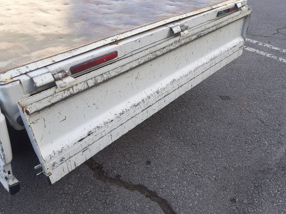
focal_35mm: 28
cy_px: 107
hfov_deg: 63.4
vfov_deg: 49.7
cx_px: 141
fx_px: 231
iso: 40
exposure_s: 1/261
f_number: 1.9
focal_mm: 2.91
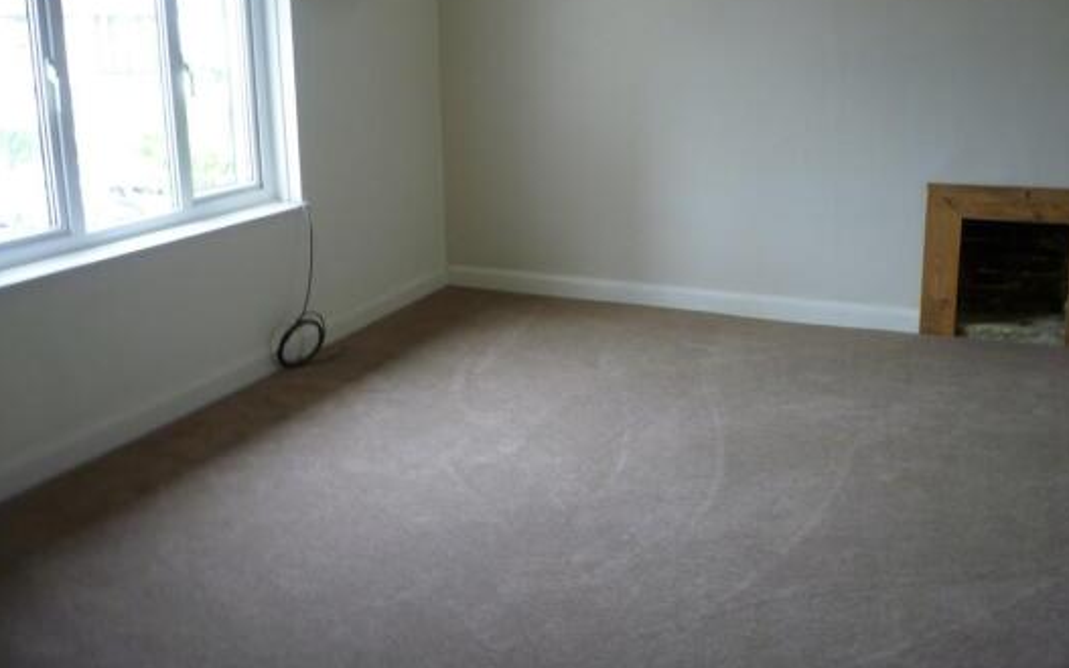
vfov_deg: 37.0
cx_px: 569
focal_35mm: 34
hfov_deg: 56.7
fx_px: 990
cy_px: 251
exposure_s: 1/30
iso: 125
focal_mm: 5.2
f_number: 3.3
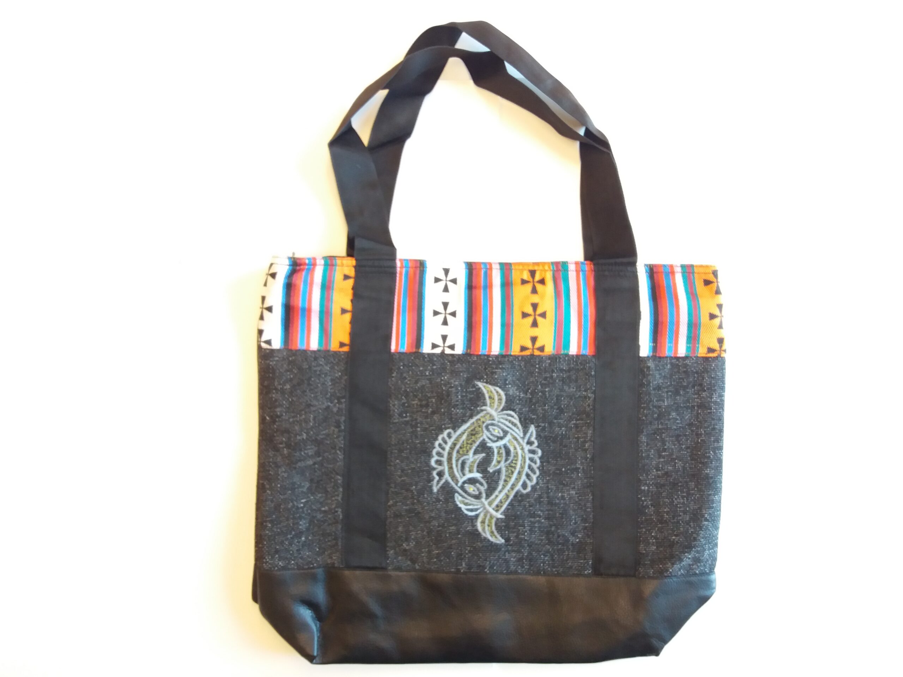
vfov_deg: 49.7
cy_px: 338
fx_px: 730
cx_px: 452
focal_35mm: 28
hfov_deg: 63.4
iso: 160
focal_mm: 3.7
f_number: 1.9
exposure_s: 1/33
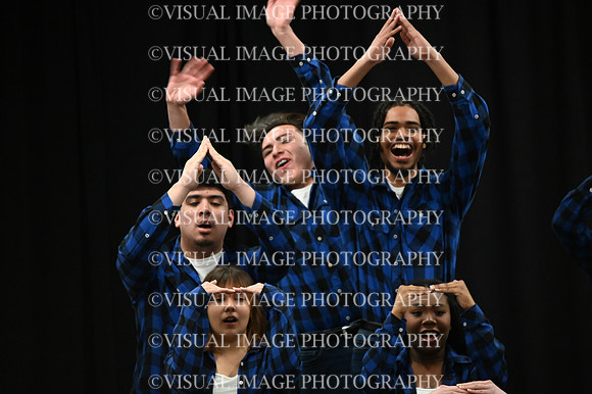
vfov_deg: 3.7
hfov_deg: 5.6
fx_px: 6081
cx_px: 296
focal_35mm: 370
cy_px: 197
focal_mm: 370
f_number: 6.3
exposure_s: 1/250
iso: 8000
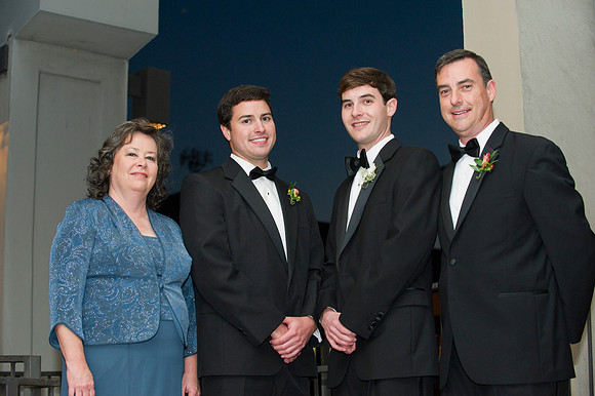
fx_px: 1156
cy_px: 198
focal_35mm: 70
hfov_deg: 28.9
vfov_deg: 19.4
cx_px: 298
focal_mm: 70
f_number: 4
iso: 640
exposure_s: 1/125
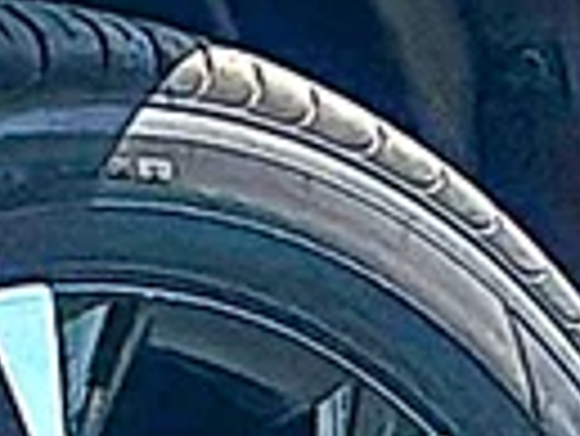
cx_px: 719
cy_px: 1068
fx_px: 9073
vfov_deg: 2.7
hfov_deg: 3.7
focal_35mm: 541
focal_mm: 6.86
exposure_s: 1/2315
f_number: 1.78
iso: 100
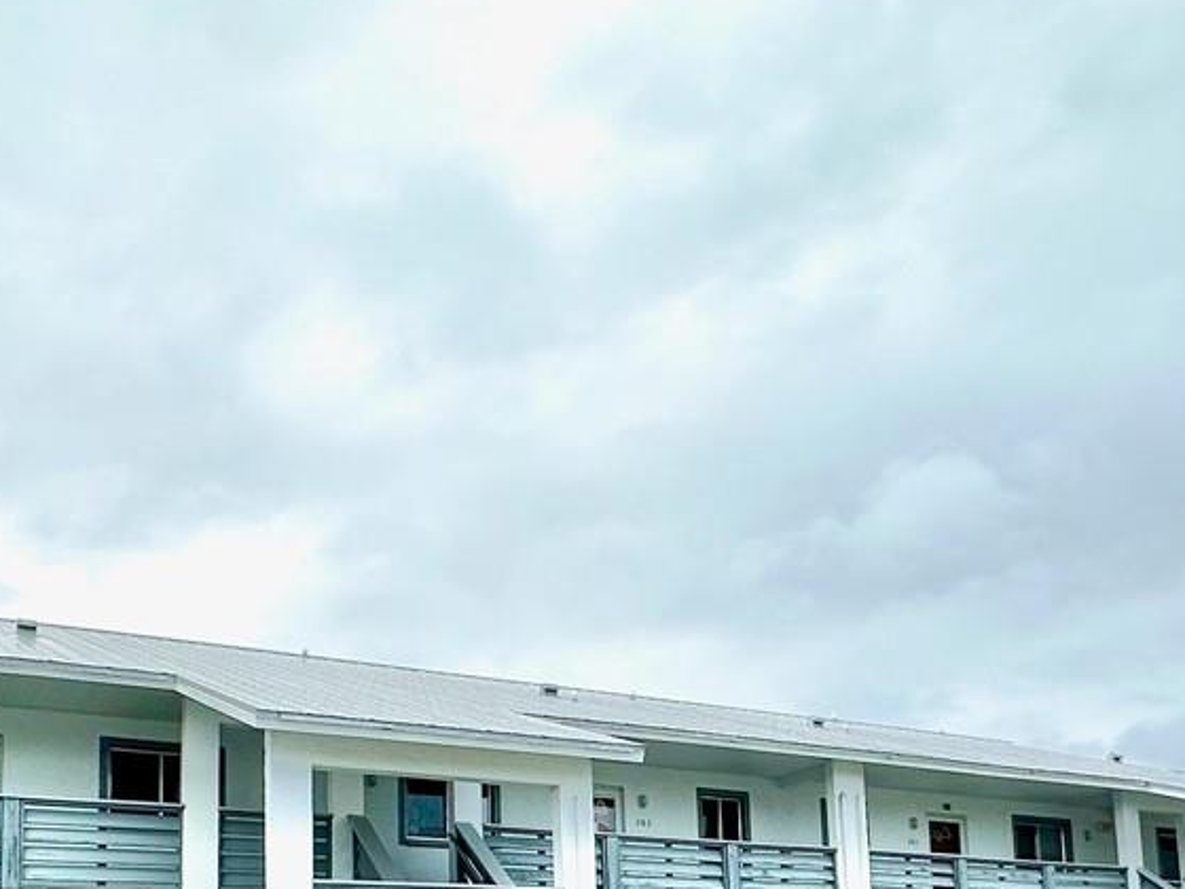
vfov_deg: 33.2
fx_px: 1369
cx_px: 595
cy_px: 870
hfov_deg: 46.8
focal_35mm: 40
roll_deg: +1.8
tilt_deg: +8.1
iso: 40
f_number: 2.2
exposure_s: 1/1182
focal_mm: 2.22
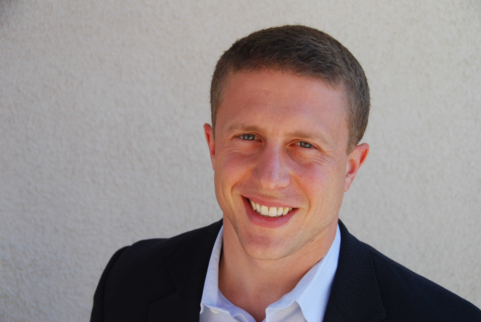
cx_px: 240
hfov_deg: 29.2
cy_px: 161
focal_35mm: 69
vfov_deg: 19.8
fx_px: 923
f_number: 5.6
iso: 100
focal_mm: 46
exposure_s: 1/125
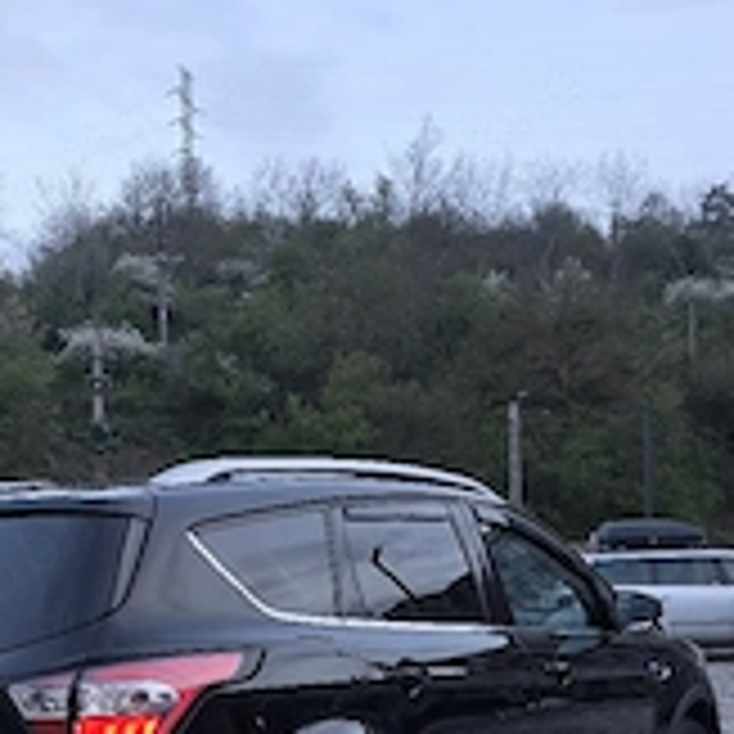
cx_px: 180
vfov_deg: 33.2
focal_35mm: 50
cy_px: 572
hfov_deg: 33.3
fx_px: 1199
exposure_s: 1/182
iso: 125
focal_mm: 6.3
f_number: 1.7
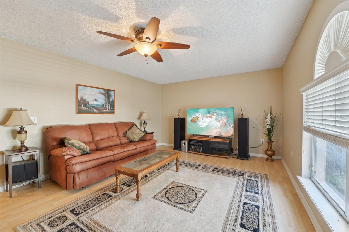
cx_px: 174
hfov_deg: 104.3
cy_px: 116
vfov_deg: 81.2
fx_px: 136
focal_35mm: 14
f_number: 8
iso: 200
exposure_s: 1/2
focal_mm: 14
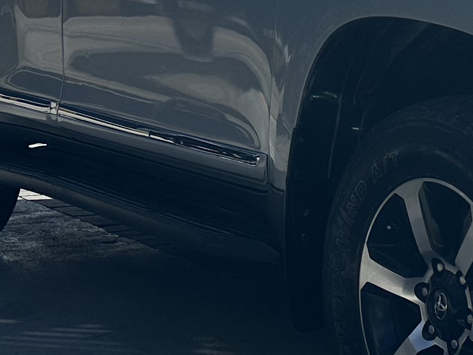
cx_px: 498
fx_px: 1462
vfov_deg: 13.6
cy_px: -26
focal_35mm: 107
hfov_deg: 17.8
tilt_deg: -1.4
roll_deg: -1.3
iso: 80
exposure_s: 1/7576
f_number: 1.78
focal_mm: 6.86
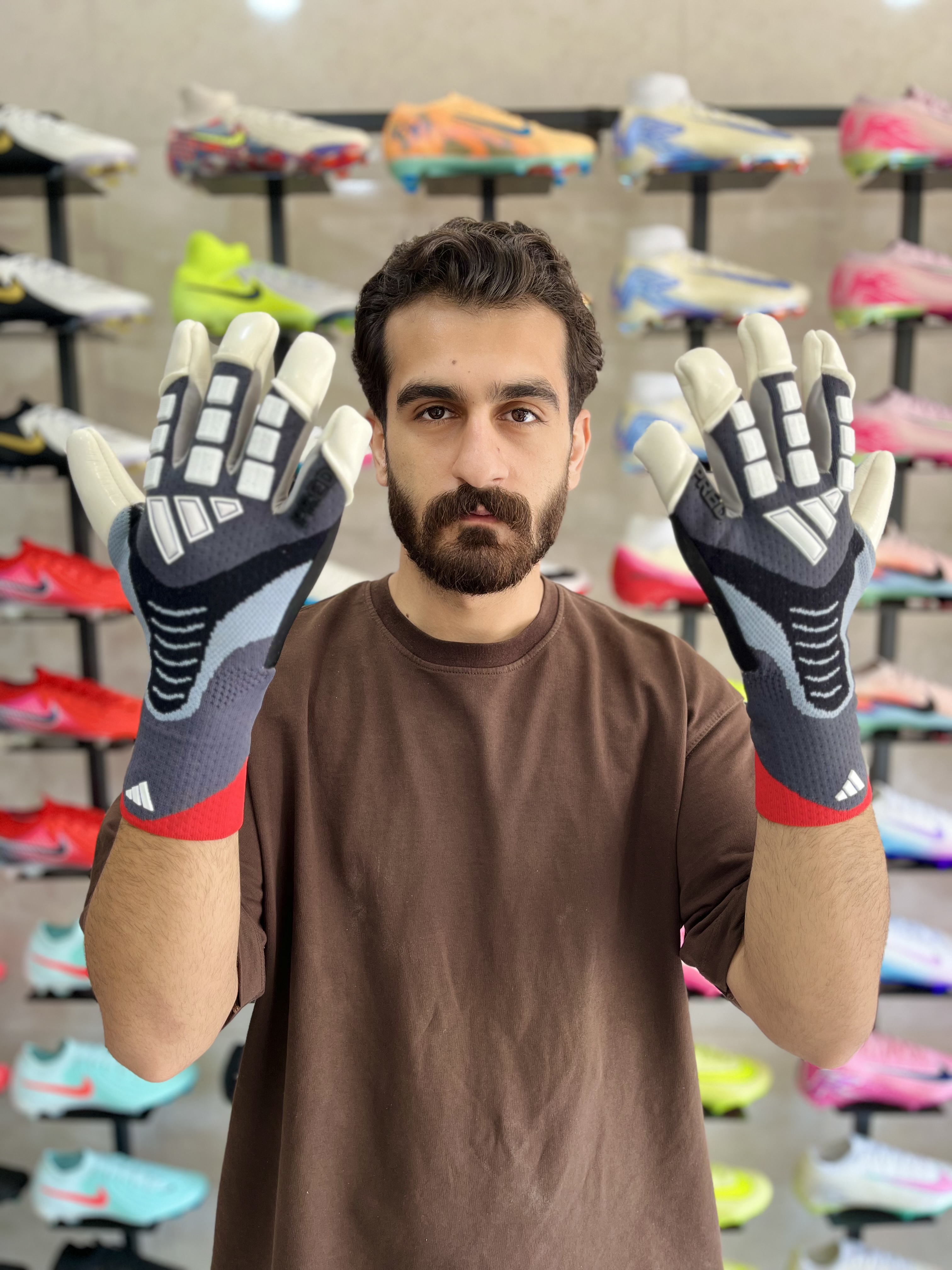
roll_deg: +0.6
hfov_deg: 53.1
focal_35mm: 26
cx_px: 476
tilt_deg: -9.6
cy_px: 635
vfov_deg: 67.3
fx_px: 953
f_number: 1.6
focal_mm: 5.1
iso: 50
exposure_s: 1/122
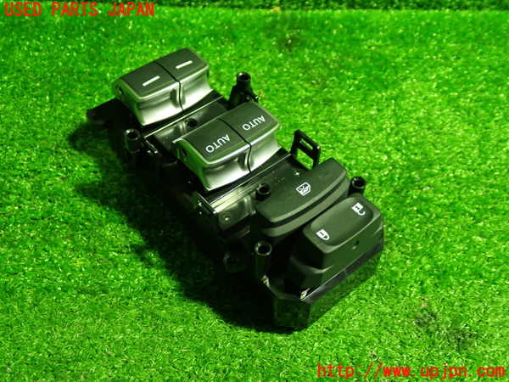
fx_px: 559
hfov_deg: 49.0
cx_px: 254
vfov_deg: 37.7
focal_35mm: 38
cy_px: 191
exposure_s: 1/40
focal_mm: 6.83
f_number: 2.7
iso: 800
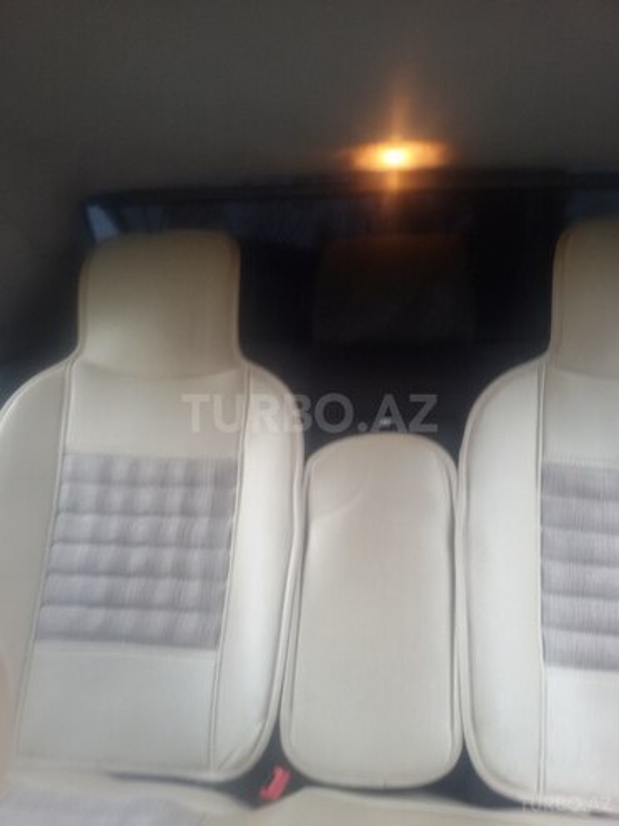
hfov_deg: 45.4
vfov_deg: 58.4
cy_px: 413
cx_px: 310
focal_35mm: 31
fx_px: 739
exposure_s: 1/30
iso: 80
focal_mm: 2.93
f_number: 2.4
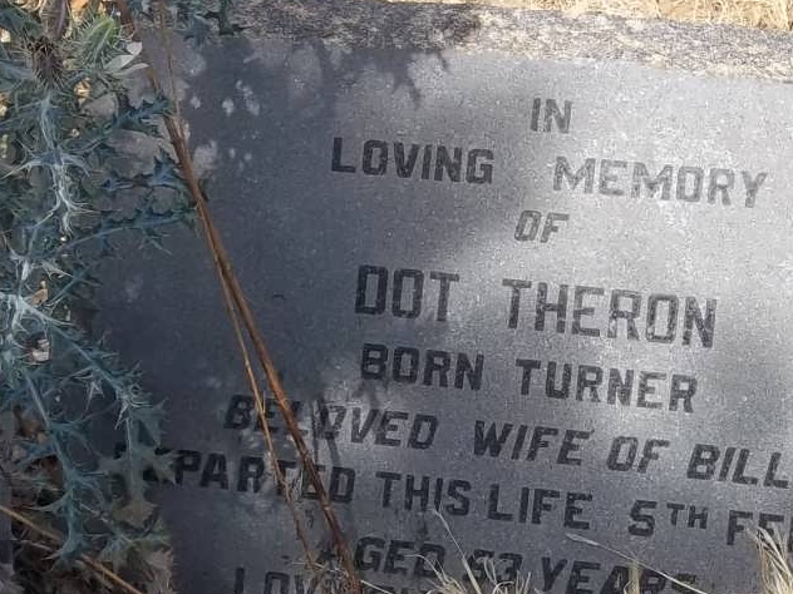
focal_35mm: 95
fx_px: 2176
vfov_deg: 15.6
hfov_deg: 20.6
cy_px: 352
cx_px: 484
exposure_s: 1/500
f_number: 3.6
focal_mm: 8.8
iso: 80
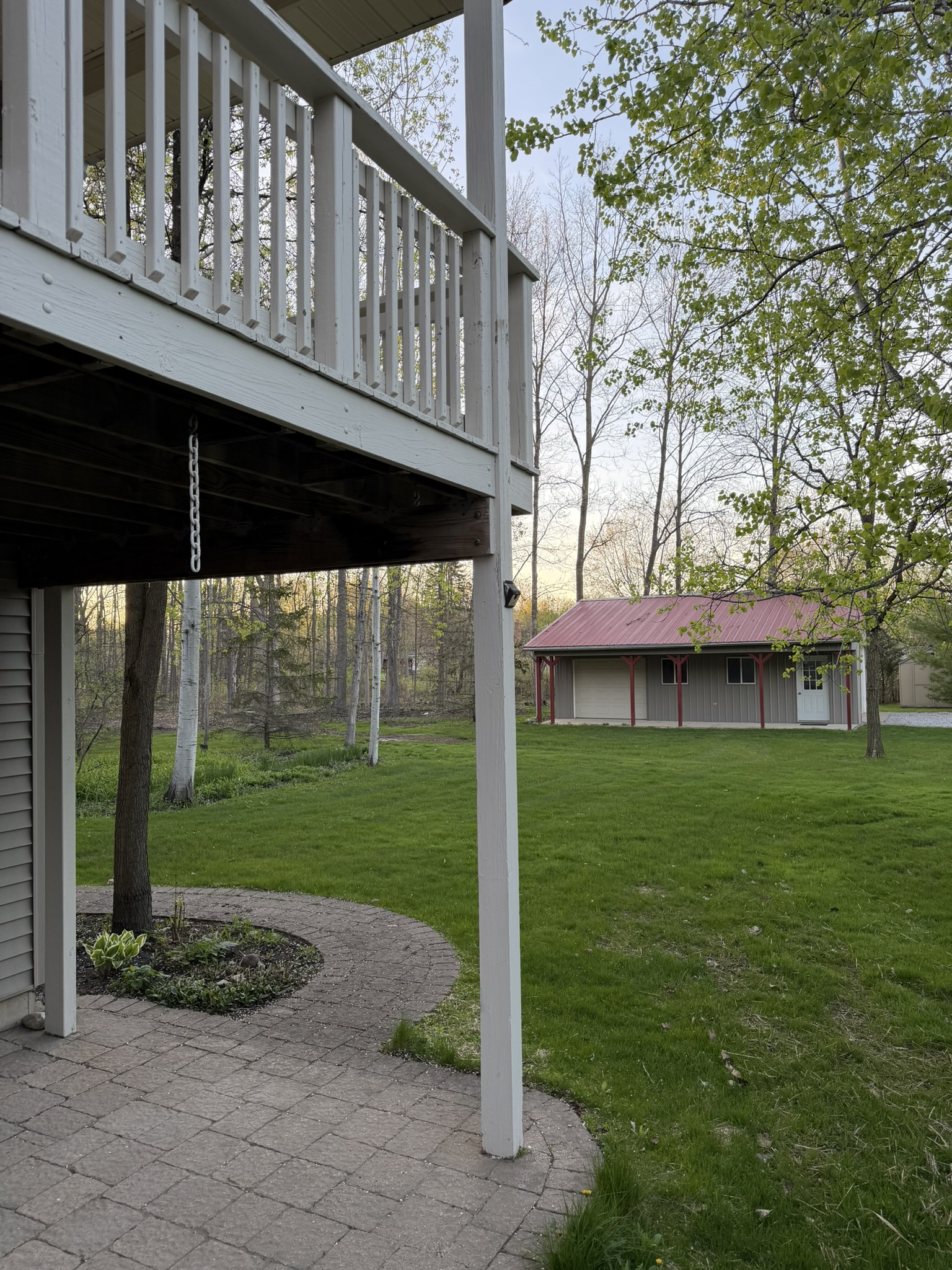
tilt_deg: +1.2
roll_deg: +1.6
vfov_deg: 71.6
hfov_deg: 56.8
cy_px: 635
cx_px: 476
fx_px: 880
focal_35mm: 24
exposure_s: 1/183
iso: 80
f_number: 1.78
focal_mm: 6.76
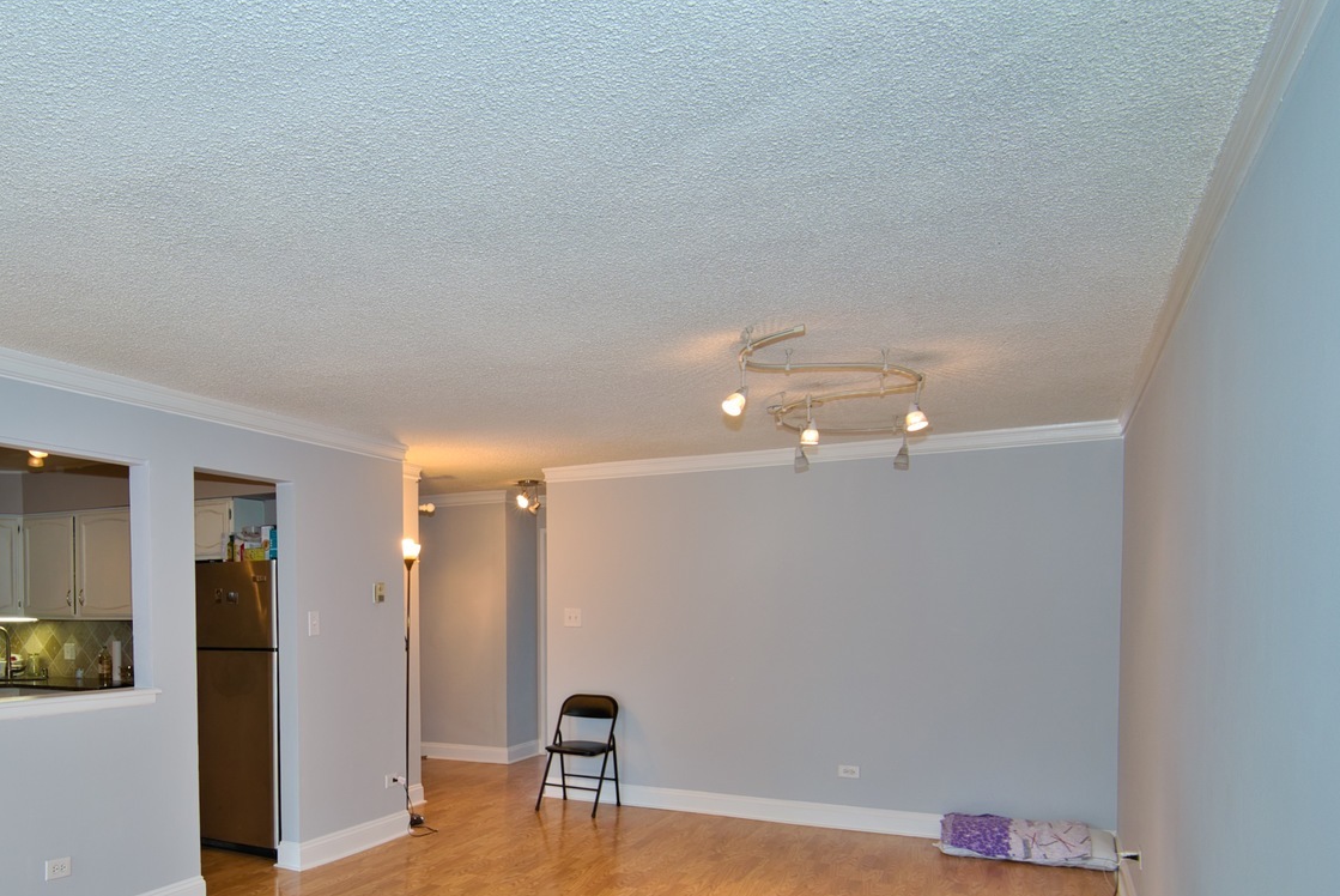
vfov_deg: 48.2
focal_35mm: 26
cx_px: 392
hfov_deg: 66.4
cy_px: 641
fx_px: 969
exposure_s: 1/30
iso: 400
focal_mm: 18
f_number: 7.1
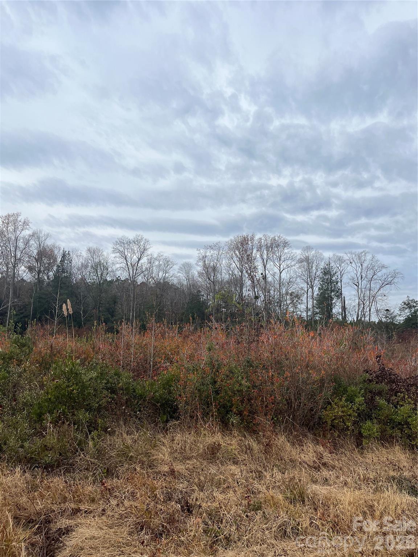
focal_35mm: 26
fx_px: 419
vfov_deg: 67.3
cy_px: 278
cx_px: 209
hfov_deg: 53.1
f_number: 1.6
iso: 50
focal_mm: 5.1
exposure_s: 1/4484
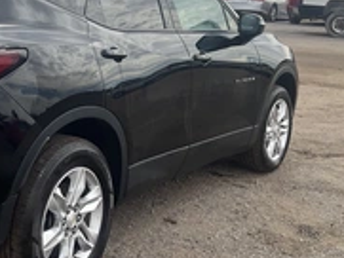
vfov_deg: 22.8
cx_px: 4
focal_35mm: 64
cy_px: 68
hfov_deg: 28.5
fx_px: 636
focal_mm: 3
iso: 25
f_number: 1.8
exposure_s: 1/1675
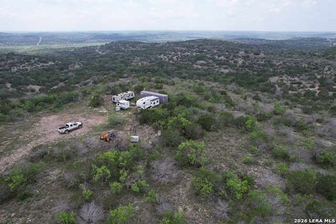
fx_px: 205
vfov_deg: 57.3
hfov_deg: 78.6
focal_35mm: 22
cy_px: 112
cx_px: 168
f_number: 2.8
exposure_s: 1/2000
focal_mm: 8.38
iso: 150
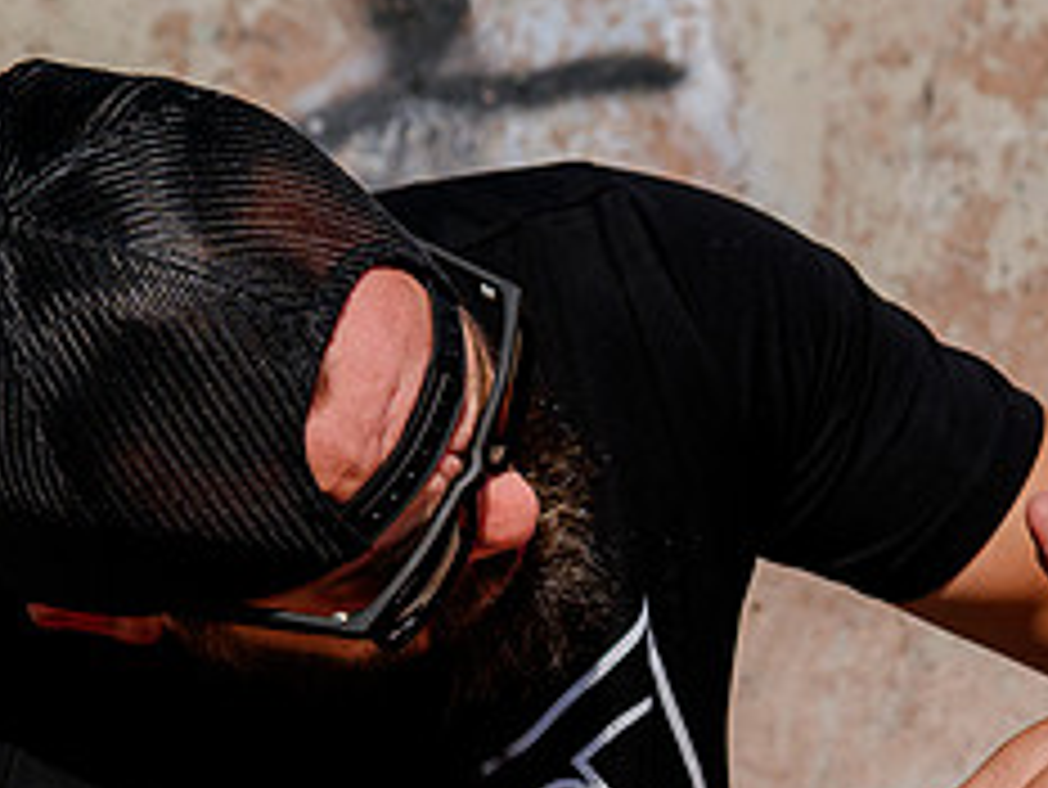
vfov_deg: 7.6
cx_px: 963
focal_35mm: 196
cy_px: 711
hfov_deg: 10.0
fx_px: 5937
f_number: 6.3
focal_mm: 82
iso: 160
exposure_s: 1/1250
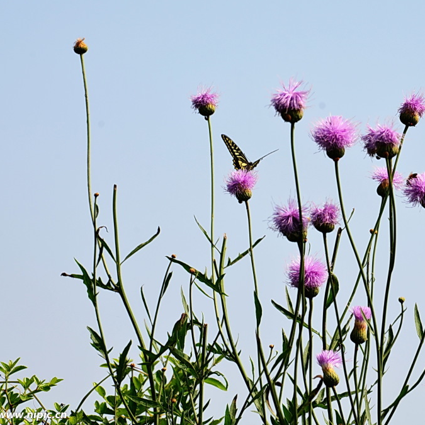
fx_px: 2815
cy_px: 212
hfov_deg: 8.6
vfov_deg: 8.6
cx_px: 256
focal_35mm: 203
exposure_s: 1/160
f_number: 11
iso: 100
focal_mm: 105
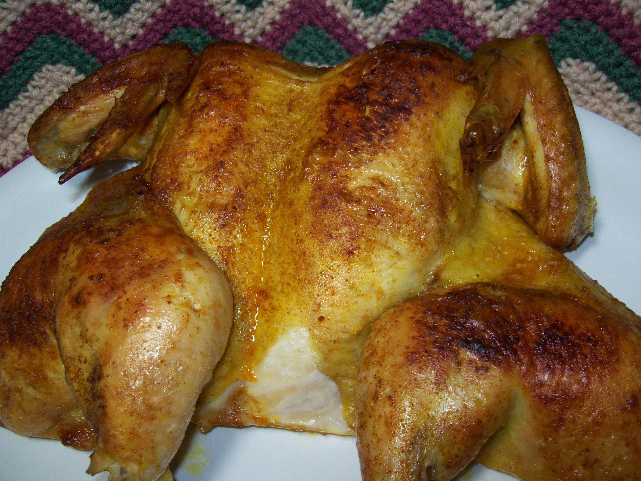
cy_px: 242
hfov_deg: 50.1
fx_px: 685
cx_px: 316
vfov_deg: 38.7
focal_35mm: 37
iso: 80
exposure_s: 1/64
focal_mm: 6
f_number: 2.7
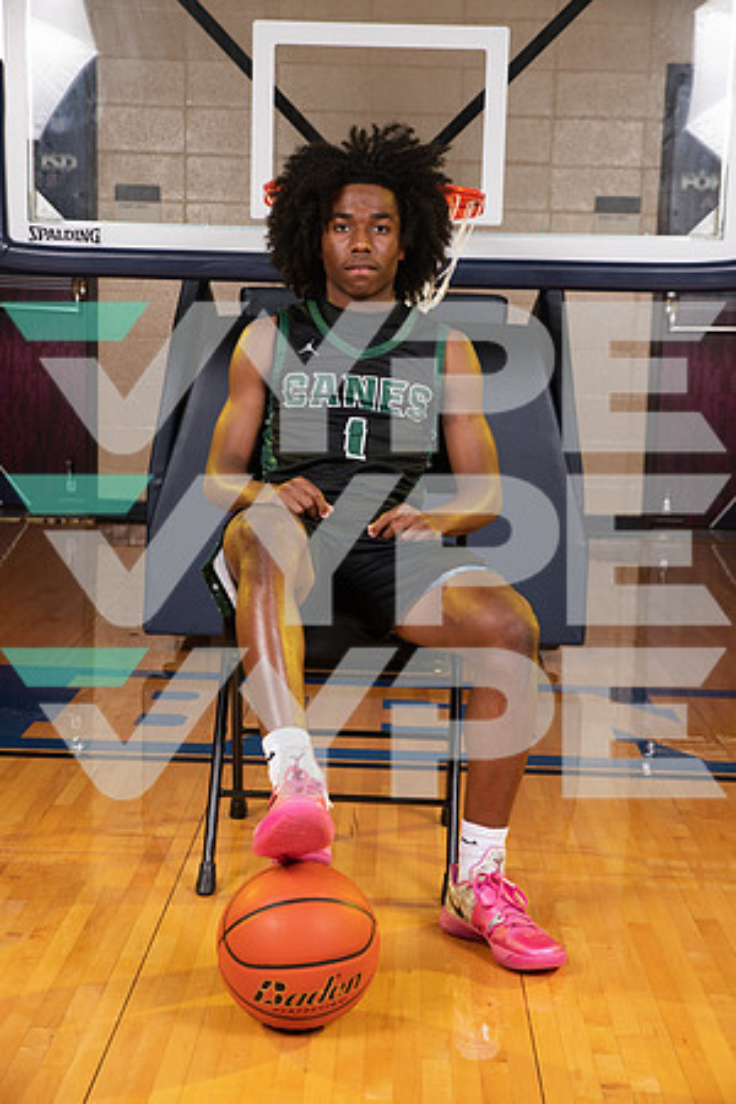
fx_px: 1779
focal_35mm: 58
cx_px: 368
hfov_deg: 23.4
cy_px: 552
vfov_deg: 34.5
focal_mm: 58
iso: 320
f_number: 7.1
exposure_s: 1/320
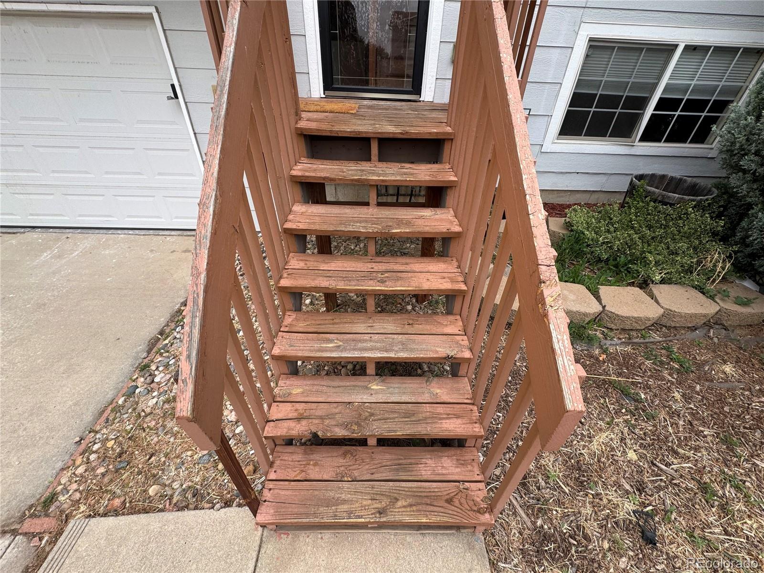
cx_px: 382
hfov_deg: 102.1
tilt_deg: -36.1
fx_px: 309
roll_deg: -3.4
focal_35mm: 14
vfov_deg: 85.7
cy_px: 286
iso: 64
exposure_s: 1/99
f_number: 2.2
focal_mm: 2.22
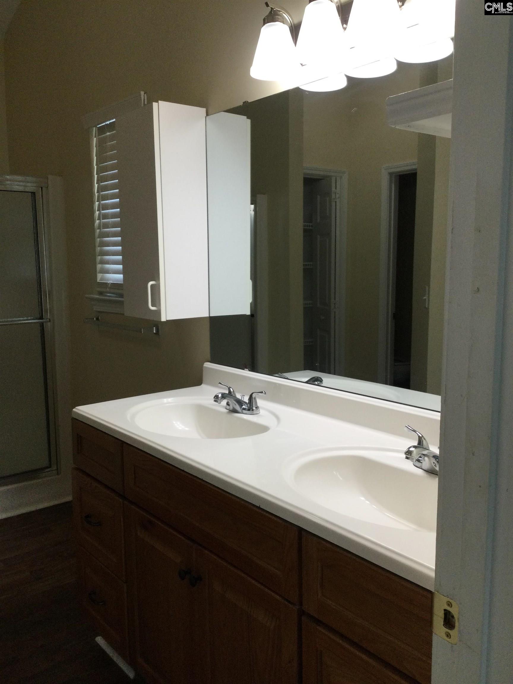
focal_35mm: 31
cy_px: 342
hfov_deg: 45.4
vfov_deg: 58.4
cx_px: 256
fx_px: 613
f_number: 2.4
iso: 32
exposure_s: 1/40
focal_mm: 3.3
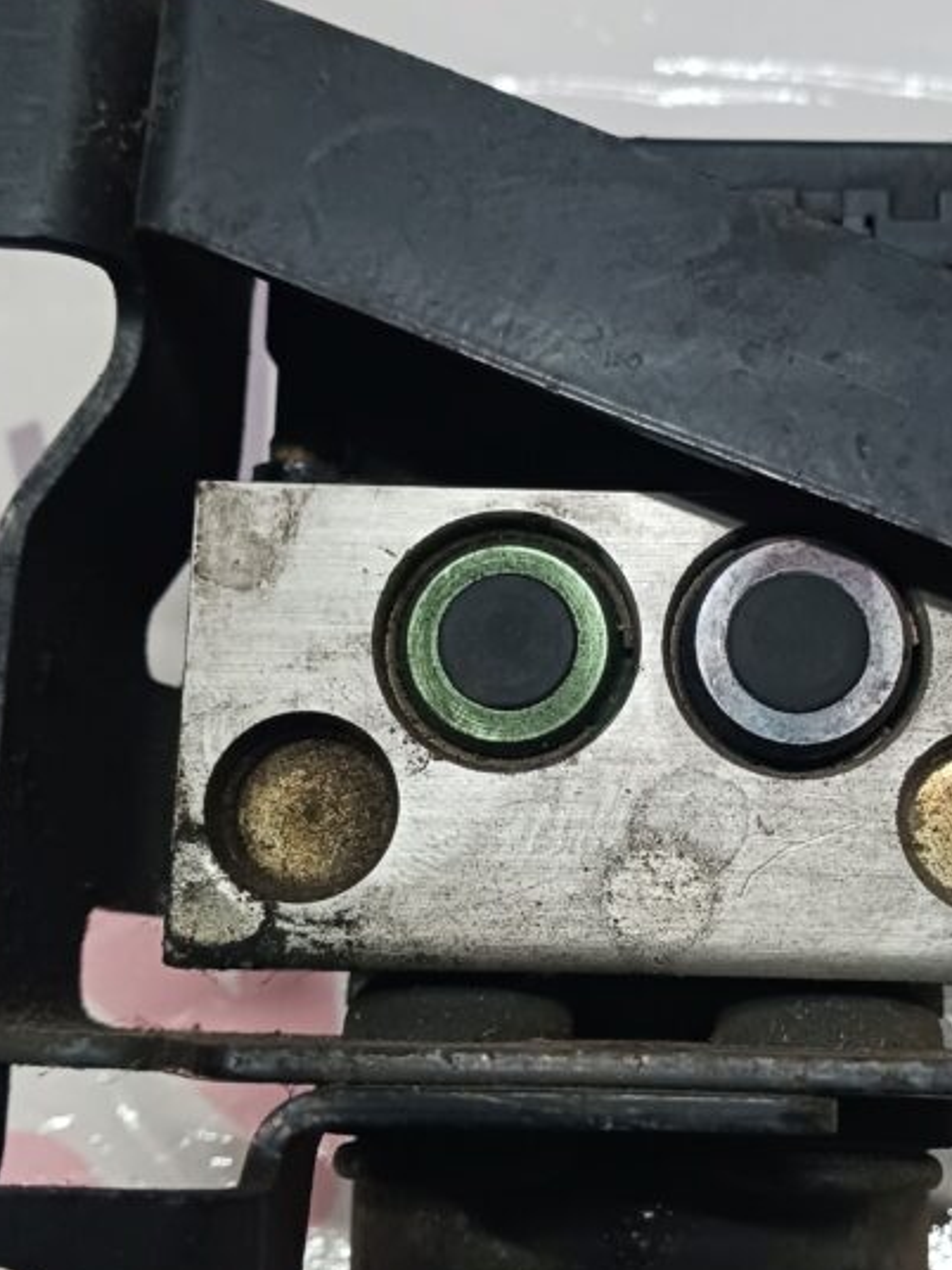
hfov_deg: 30.6
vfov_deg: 40.4
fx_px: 1723
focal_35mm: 47
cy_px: 665
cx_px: 649
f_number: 1.8
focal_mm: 4
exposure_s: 1/25
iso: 320
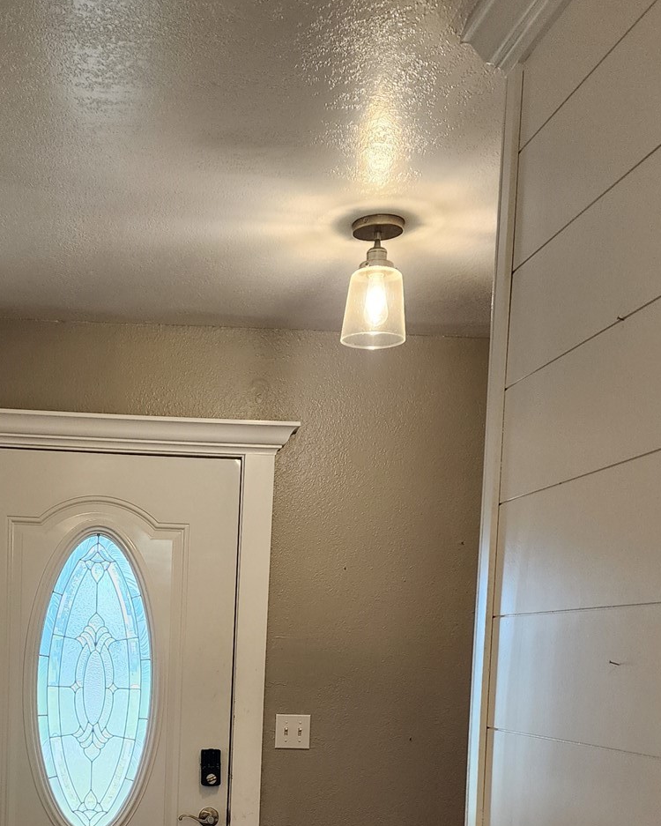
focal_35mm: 46
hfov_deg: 32.0
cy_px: 751
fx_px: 1125
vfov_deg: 37.5
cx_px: 148
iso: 160
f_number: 1.8
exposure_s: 1/120
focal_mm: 6.4
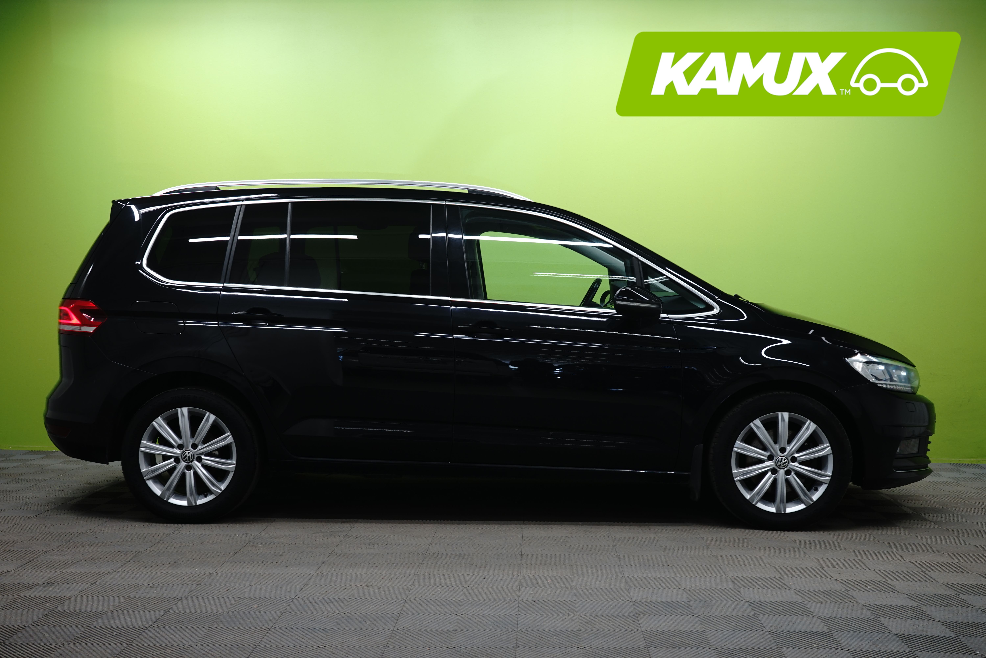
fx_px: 1178
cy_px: 329
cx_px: 493
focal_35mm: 43
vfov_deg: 31.2
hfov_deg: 45.4
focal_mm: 43
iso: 400
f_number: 8
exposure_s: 1/6
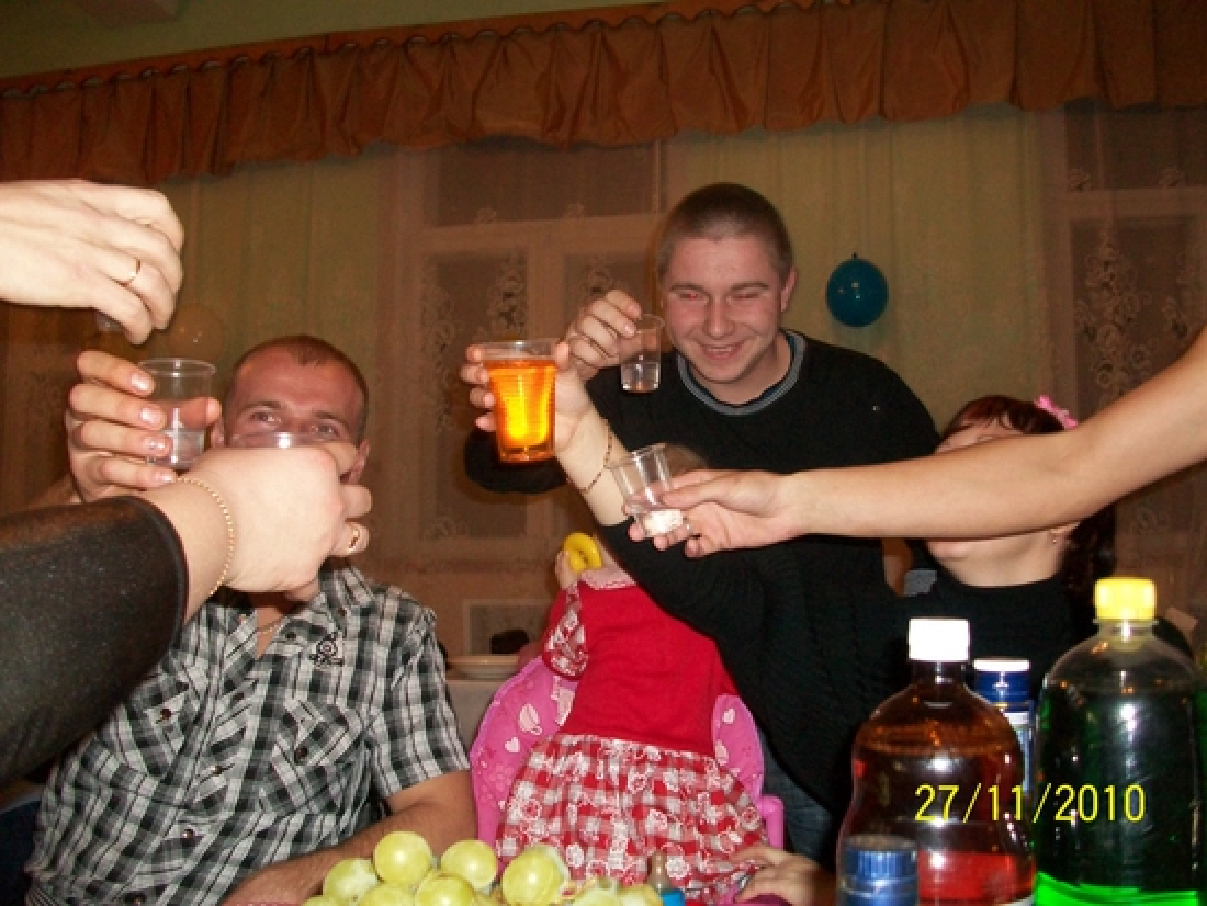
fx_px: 1186
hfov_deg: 53.9
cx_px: 604
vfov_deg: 41.8
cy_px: 453
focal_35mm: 34
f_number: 2.8
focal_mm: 5.7
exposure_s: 1/60
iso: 200
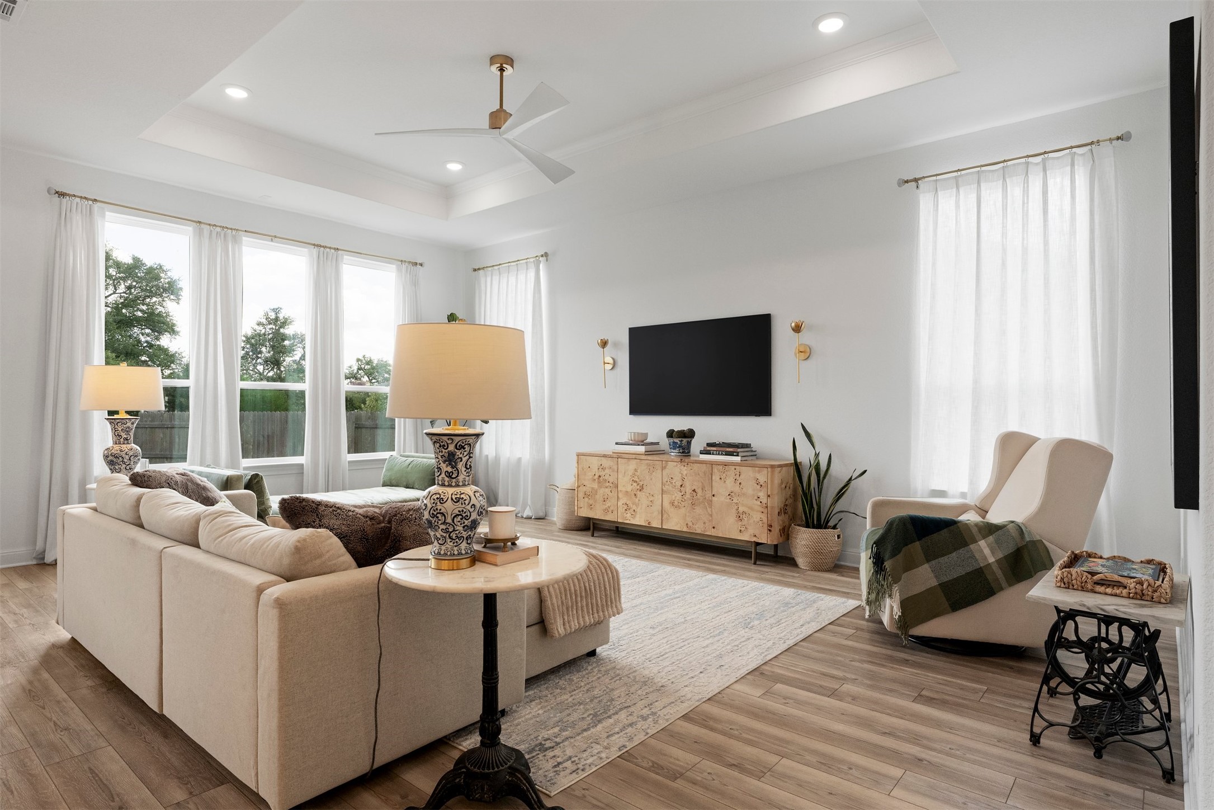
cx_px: 607
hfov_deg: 84.0
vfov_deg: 61.9
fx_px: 674
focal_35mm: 20
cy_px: 405
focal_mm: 20
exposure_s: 1/80
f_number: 8
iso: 2000
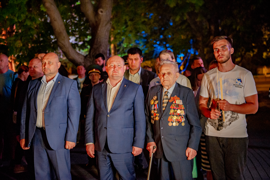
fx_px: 412
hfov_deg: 36.3
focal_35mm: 55
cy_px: 90
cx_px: 135
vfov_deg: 24.6
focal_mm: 55
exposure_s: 1/80
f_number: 2.8
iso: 3200
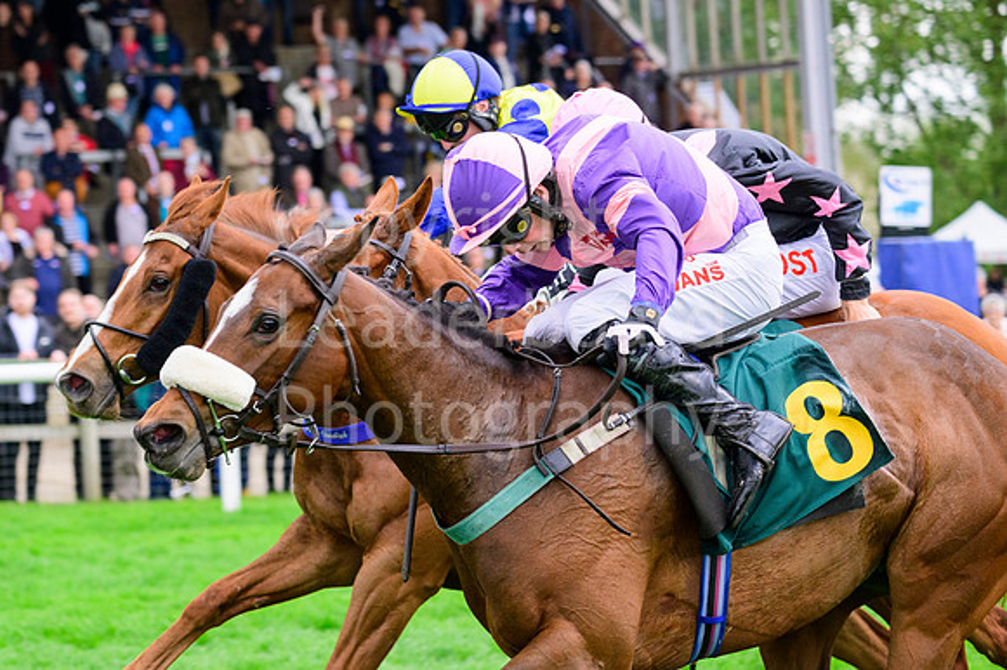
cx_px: 404
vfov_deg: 8.8
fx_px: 4356
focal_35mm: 156
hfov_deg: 13.2
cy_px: 268
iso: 1250
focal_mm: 130
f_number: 5.6
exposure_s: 1/1000
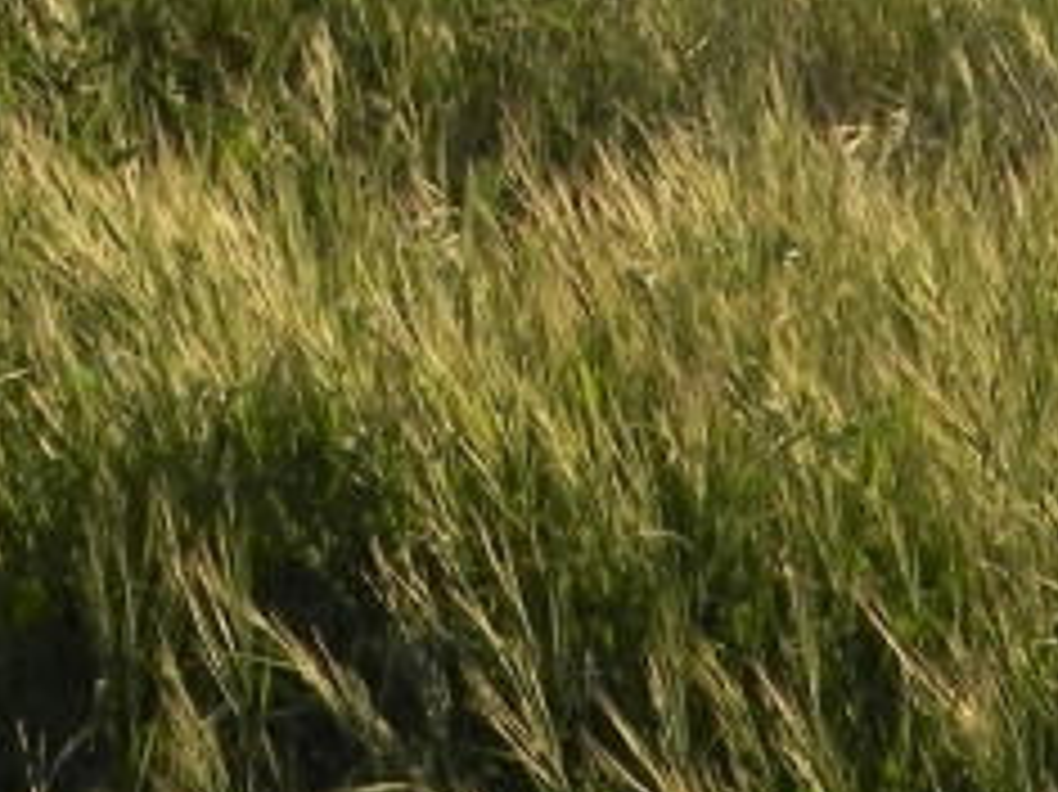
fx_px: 4918
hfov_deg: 12.2
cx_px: 1035
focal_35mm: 161
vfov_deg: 9.1
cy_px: -256
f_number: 6.3
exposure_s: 1/299
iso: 160
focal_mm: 6.6
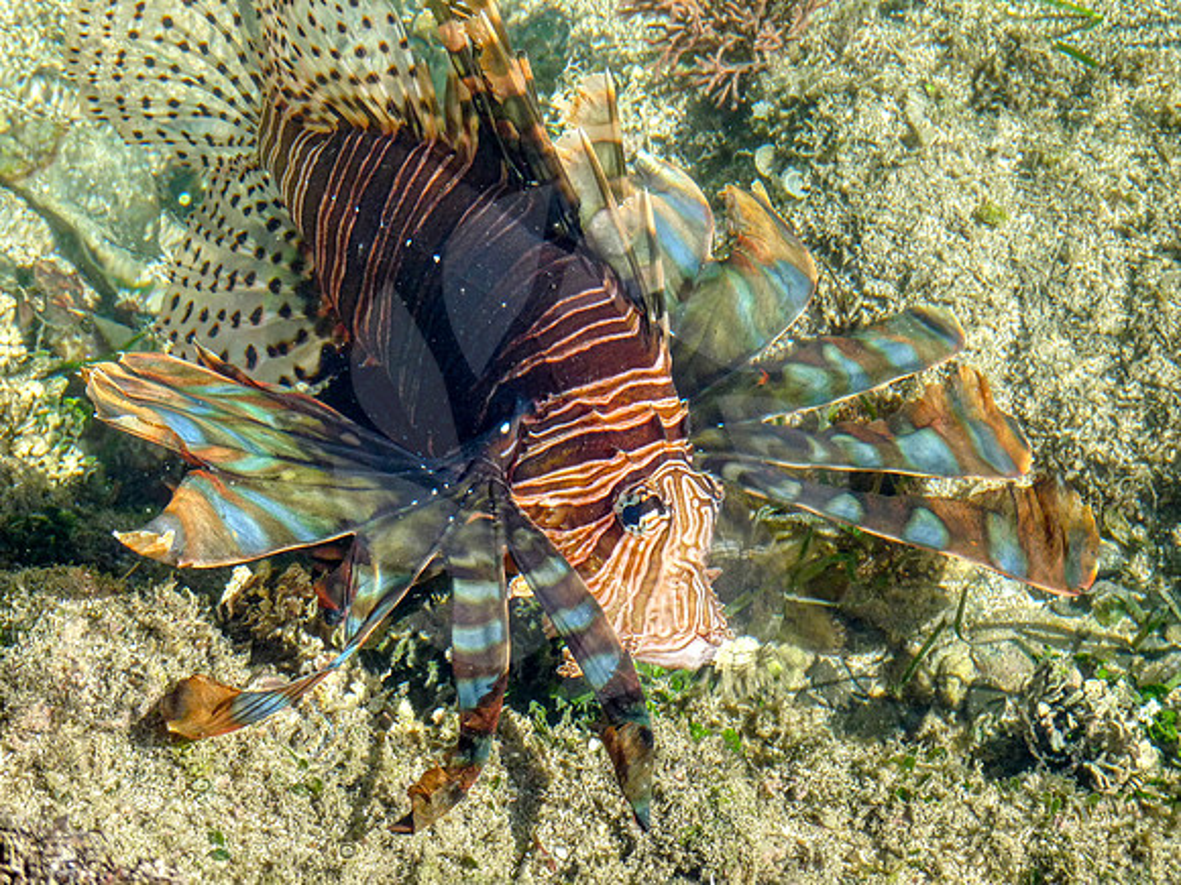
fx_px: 6550
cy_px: 442
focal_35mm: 192
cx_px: 590
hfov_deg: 10.3
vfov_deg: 7.7
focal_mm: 34.2
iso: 160
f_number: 4
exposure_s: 1/400
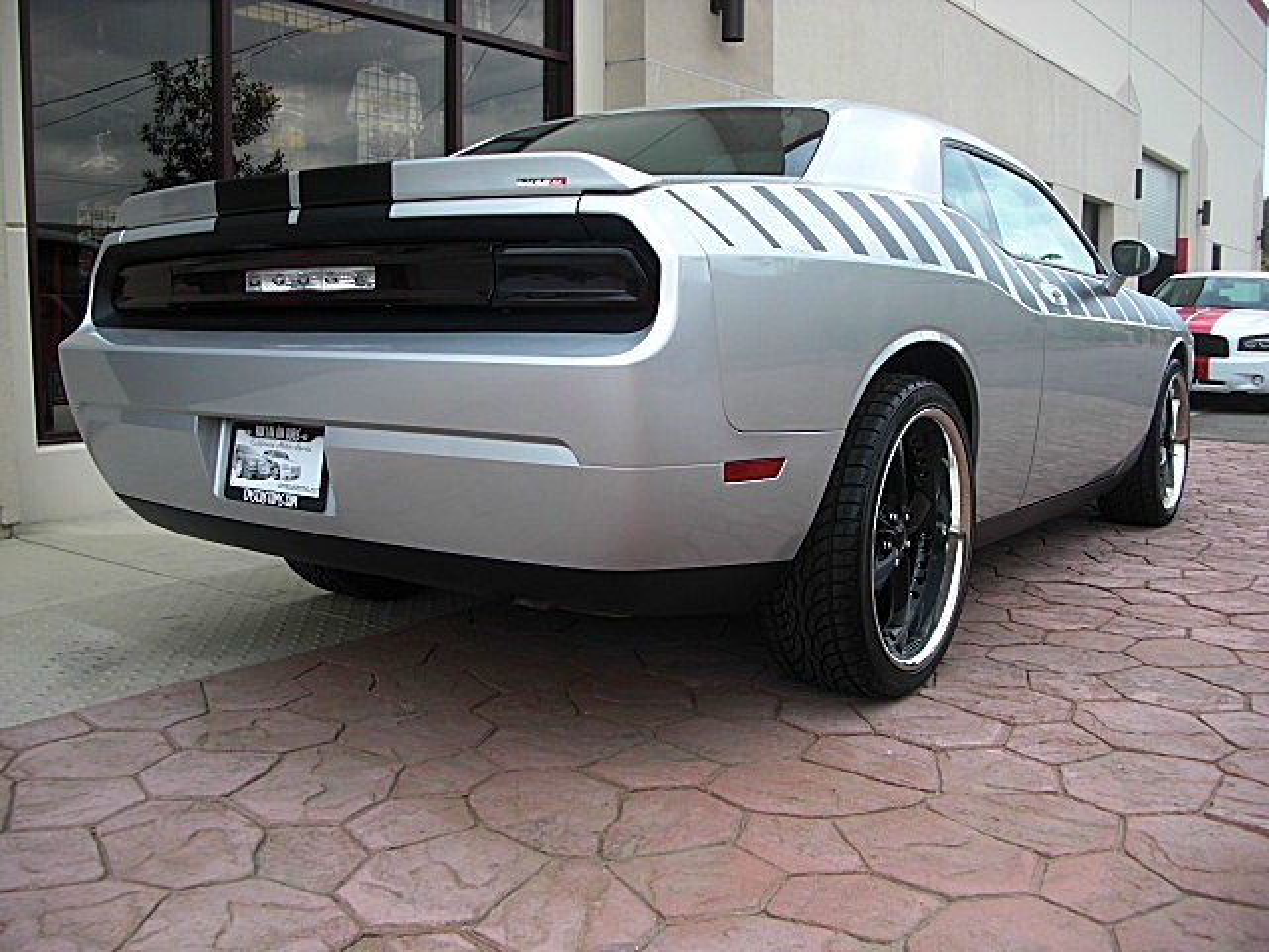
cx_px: 634
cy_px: 476
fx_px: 1320
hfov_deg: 51.4
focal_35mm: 36
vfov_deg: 39.7
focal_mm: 6.3
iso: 50
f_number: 2.8
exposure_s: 1/250
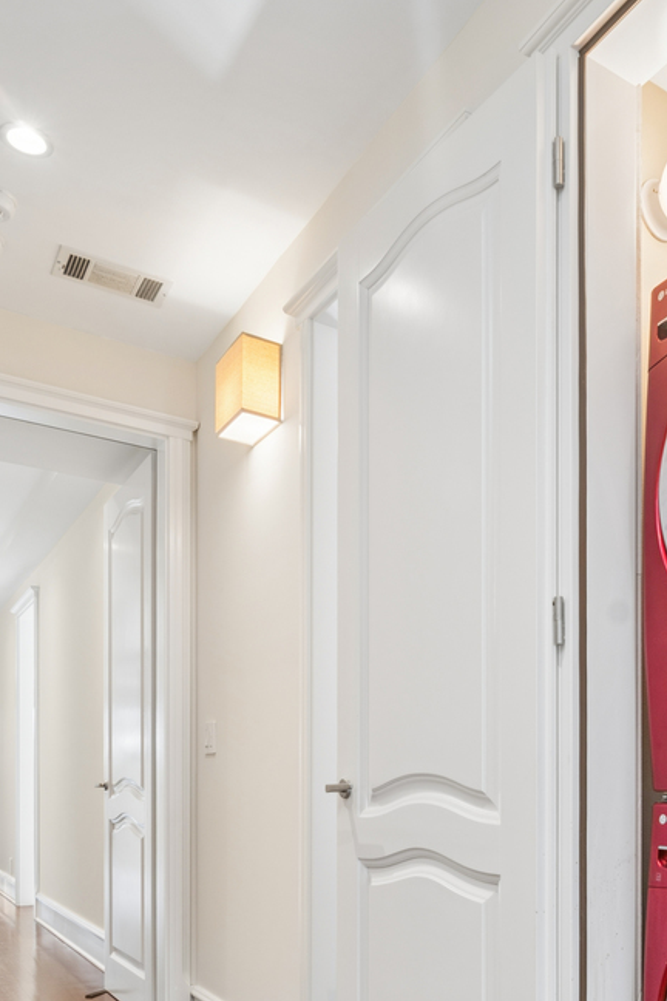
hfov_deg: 42.4
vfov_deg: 57.7
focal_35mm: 30
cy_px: 786
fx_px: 834
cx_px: 489
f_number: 8
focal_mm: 12
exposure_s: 1/5
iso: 200
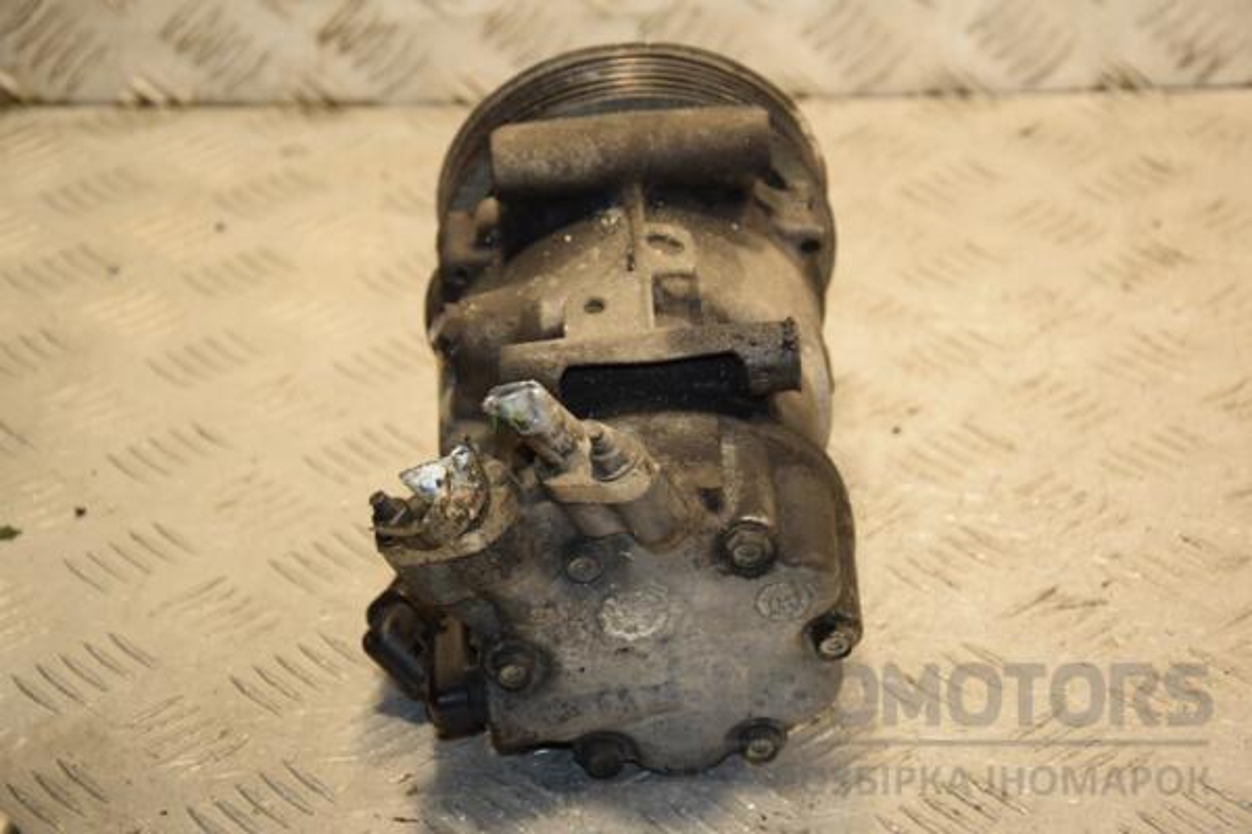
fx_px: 3651
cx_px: 626
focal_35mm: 105
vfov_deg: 13.0
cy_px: 417
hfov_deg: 19.5
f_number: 5.3
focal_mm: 70
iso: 800
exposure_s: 1/160
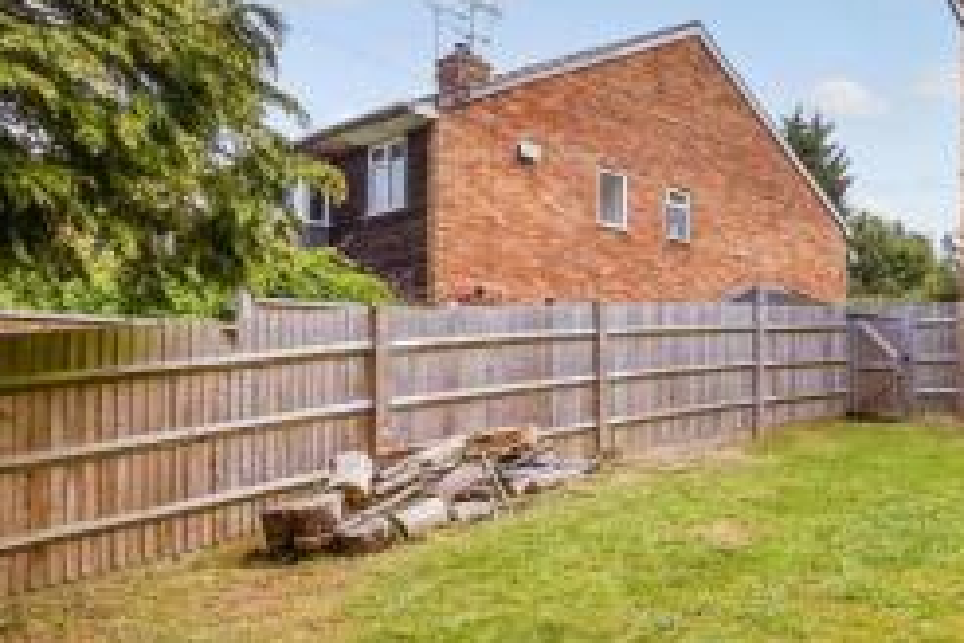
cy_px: 359
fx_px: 776
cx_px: 899
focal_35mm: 29
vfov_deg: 44.9
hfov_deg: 54.0
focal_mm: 10
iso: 160
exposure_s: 1/200
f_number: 8
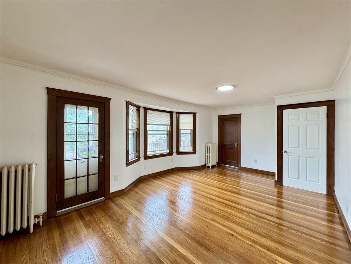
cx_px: 176
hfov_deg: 102.1
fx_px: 142
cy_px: 132
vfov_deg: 85.7
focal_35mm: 14
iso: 320
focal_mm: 2.22
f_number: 2.2
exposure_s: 1/120
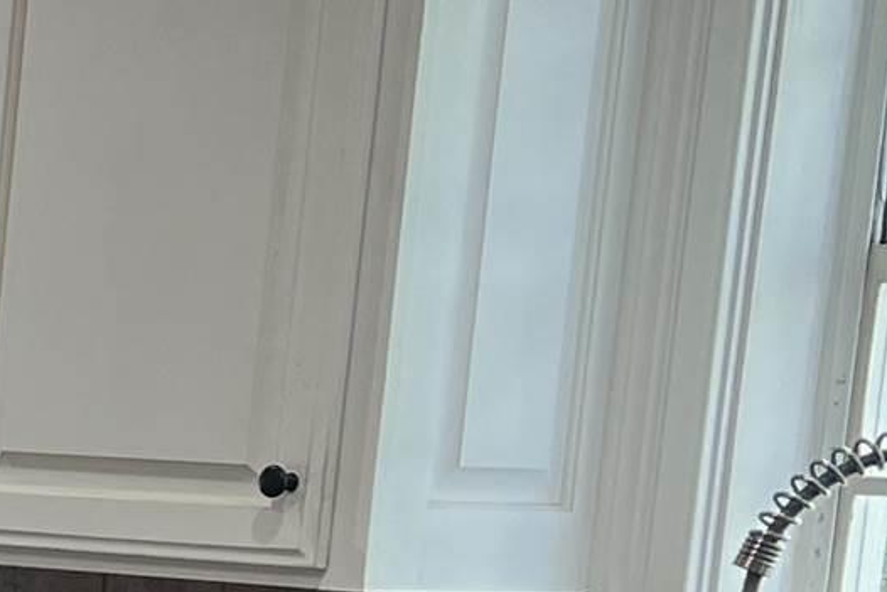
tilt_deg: -8.5
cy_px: 945
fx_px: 3894
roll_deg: -2.3
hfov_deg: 10.9
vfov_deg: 8.5
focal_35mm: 158
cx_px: -1260
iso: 64
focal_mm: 5.7
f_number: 1.5
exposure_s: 1/120
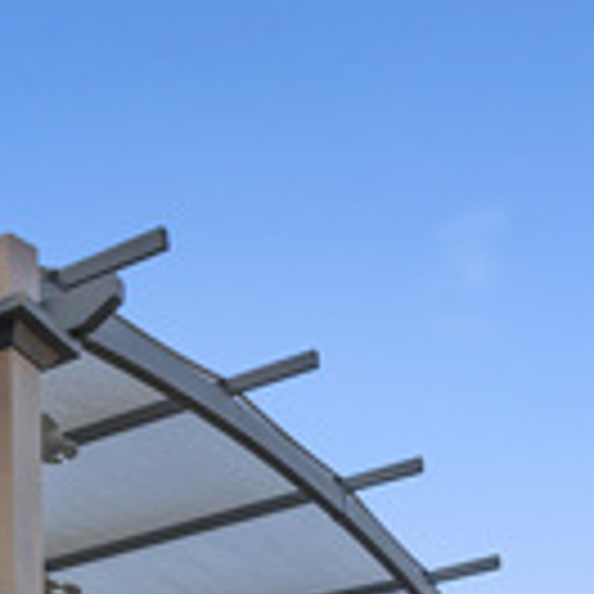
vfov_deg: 20.7
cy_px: 911
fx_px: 1359
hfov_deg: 22.2
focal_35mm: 70
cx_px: -171
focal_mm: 17
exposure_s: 1/30
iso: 125
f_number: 8
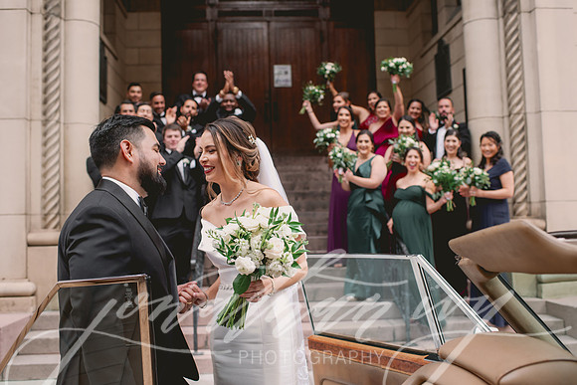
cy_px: 192
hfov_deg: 54.4
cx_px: 288
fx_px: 561
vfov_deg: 37.9
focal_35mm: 35
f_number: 3.5
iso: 400
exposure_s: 1/1250
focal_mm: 35
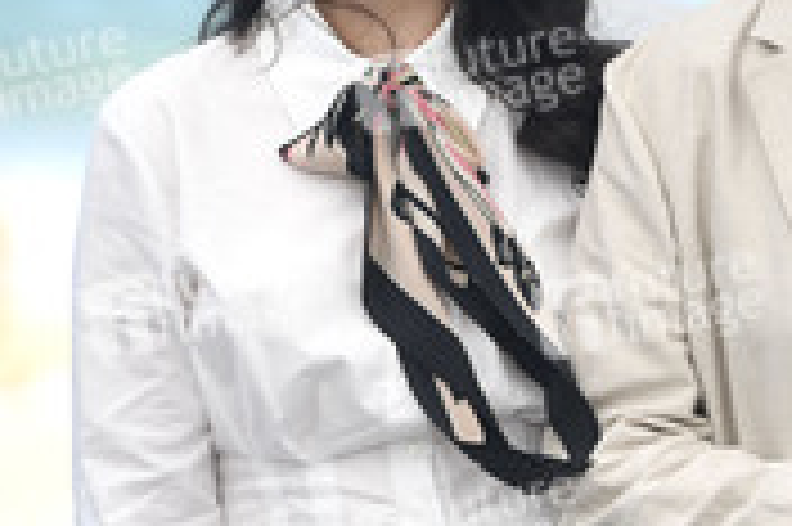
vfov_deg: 2.8
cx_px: 979
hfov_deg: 4.2
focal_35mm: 487
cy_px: 193
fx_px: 10704
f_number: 4.5
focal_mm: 190
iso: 200
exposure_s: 1/800
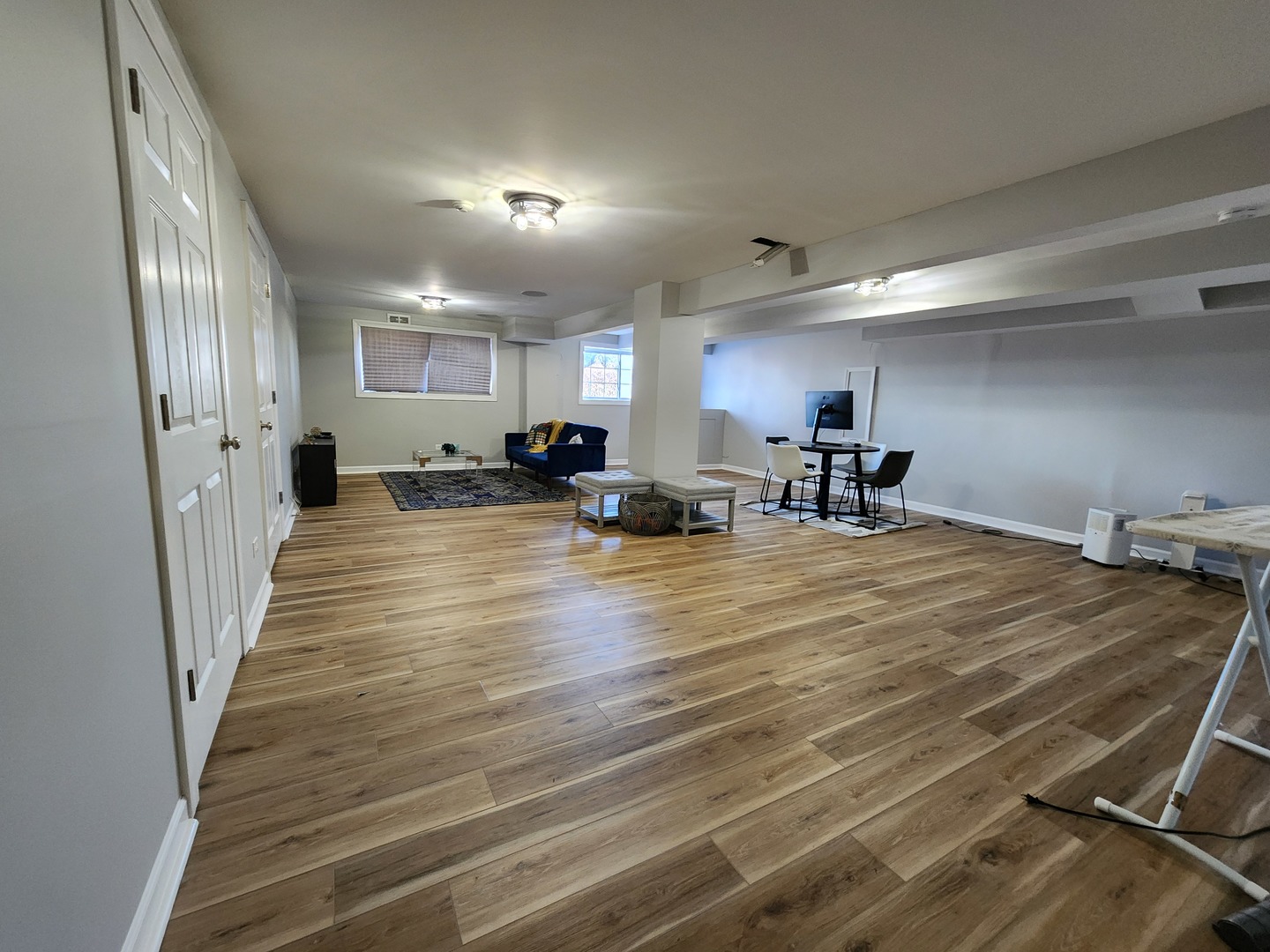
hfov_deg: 106.2
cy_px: 476
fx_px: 477
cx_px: 635
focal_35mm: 13
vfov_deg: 89.9
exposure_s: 1/30
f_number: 2.2
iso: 400
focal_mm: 2.2
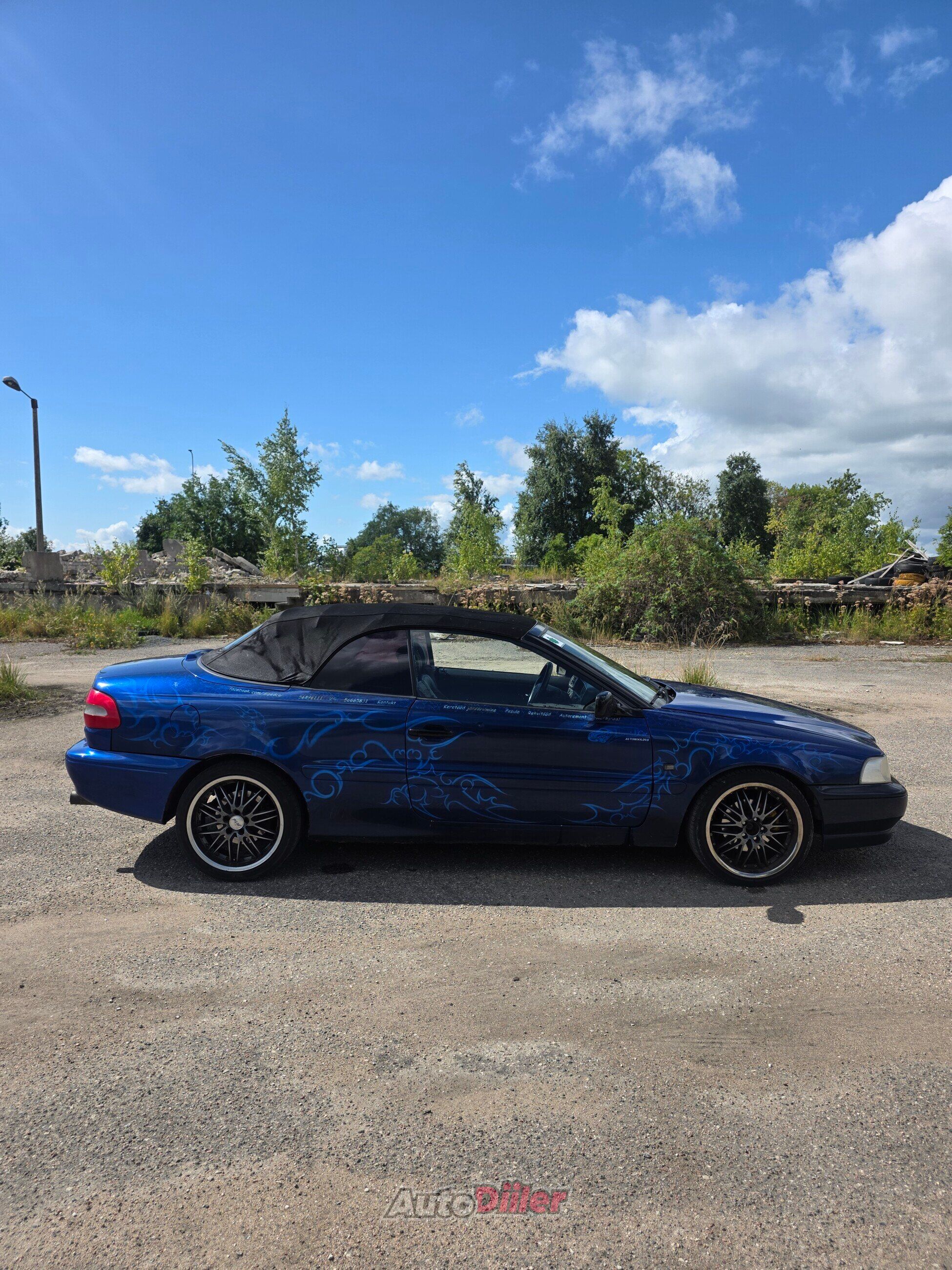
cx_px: 476
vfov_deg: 73.9
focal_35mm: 23
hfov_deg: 58.9
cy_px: 635
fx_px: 843
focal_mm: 6.3
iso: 80
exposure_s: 1/7626
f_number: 1.7
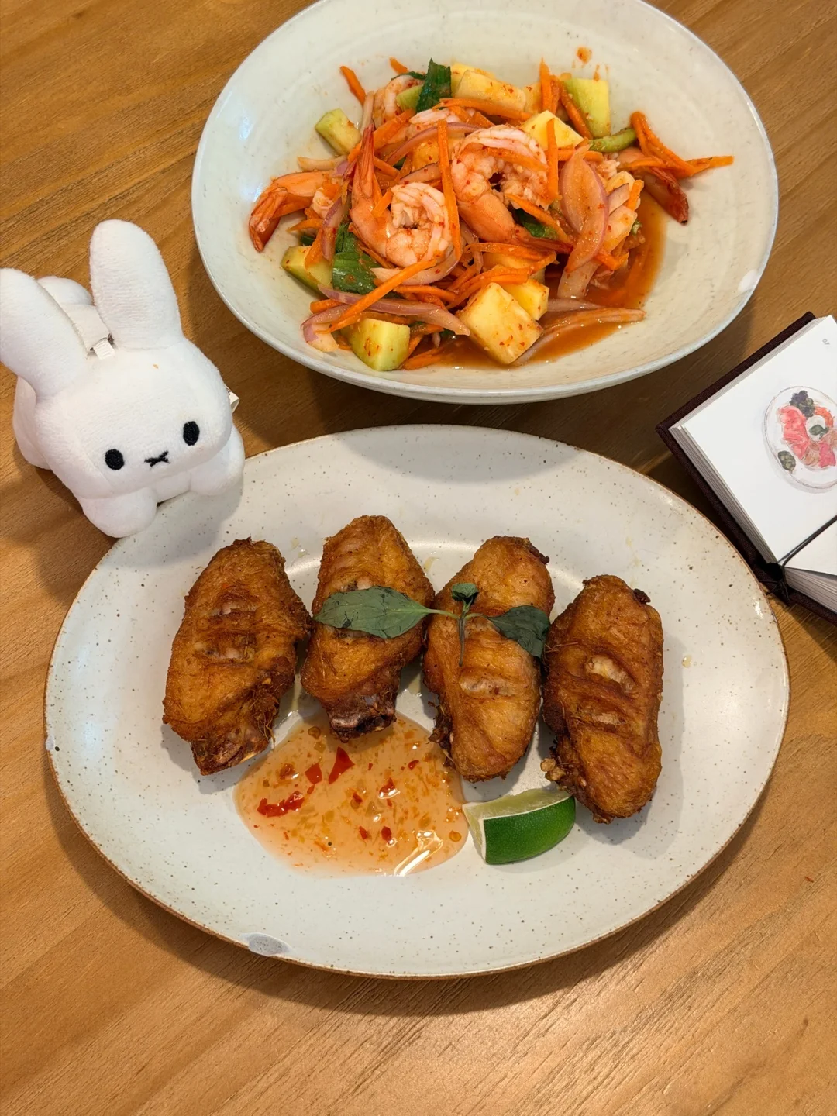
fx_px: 1547
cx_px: 418
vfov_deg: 39.7
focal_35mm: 48
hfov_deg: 30.3
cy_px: 558
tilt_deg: -62.1
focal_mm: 6.76
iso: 100
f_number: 1.78
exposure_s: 1/93
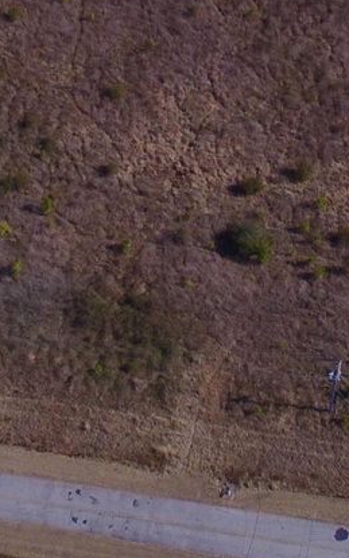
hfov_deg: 15.9
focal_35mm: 82
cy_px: 57
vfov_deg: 24.5
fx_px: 1247
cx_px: 181
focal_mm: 3.61
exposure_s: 1/1307
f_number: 2.8
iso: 100
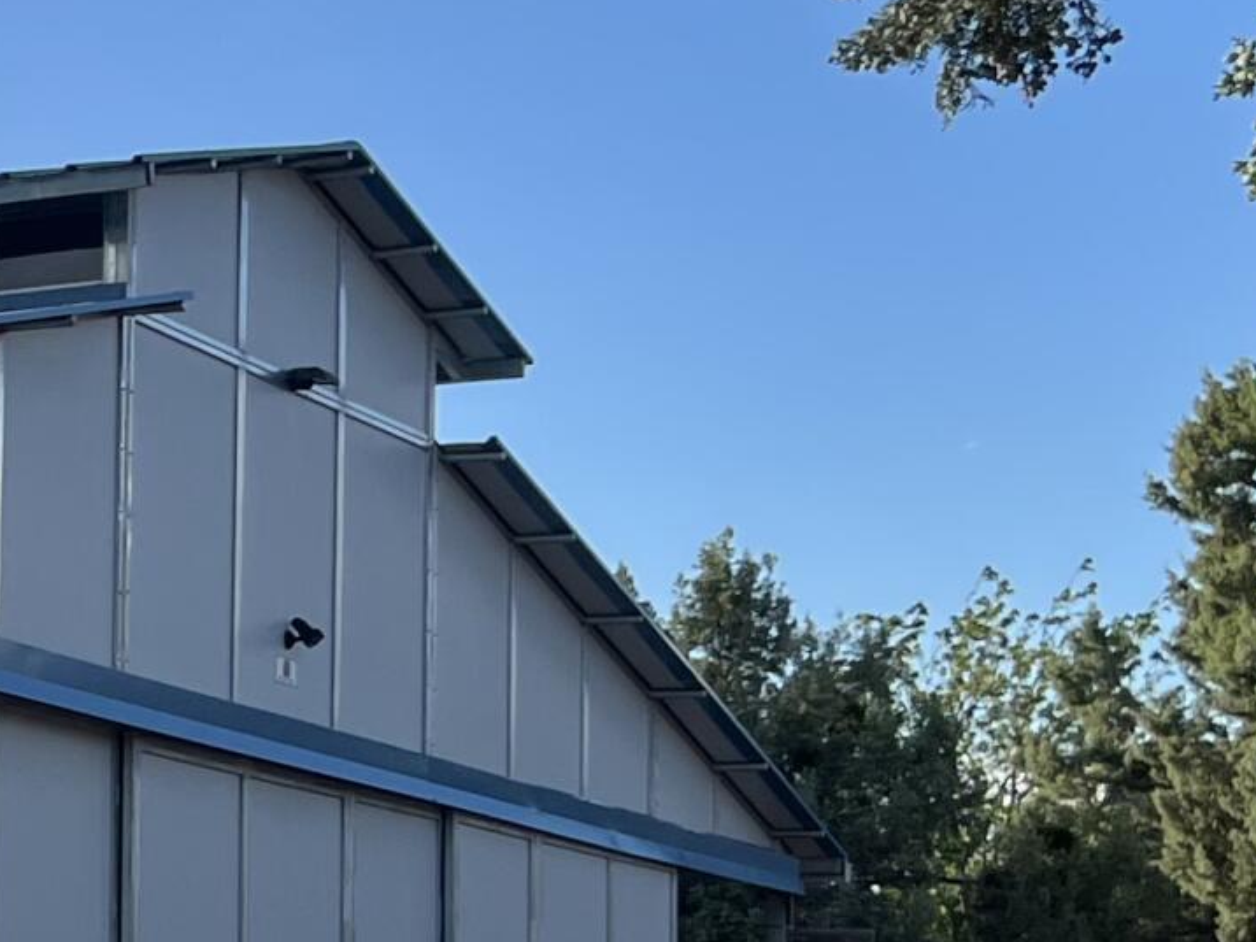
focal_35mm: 109
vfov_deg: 13.5
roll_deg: -2.1
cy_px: 758
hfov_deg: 16.4
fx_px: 3955
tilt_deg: +4.0
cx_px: -635
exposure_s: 1/3257
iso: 50
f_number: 1.5
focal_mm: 5.7
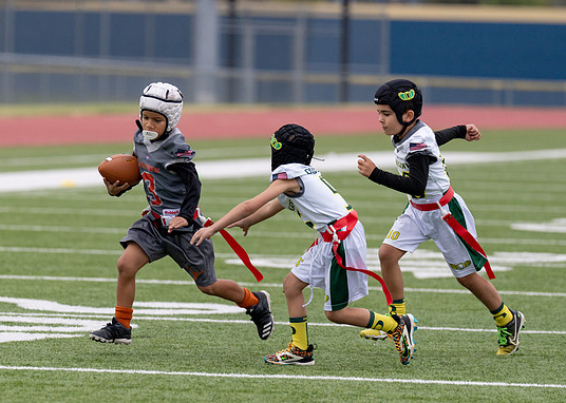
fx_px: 5783
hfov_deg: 5.6
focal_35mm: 360
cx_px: 164
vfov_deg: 4.0
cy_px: 269
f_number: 3.2
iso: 400
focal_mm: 200
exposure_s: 1/1000
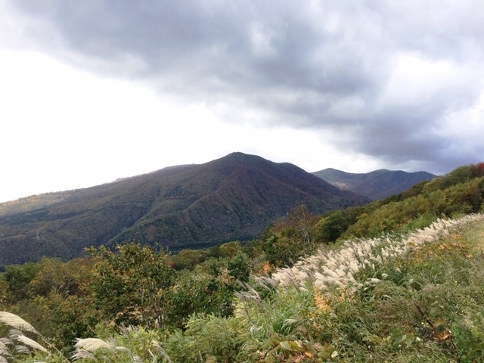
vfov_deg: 48.2
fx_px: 405
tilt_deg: +2.7
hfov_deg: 61.7
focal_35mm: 29
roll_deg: -1.7
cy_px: 182
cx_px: 242
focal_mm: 4.15
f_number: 2.2
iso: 25
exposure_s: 1/506
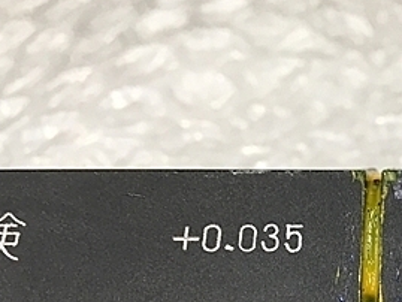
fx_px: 802
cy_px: 312
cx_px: 426
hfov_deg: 26.3
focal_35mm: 69
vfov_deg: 20.5
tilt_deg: -45.1
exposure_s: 1/30
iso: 64
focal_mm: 4.15
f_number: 2.2
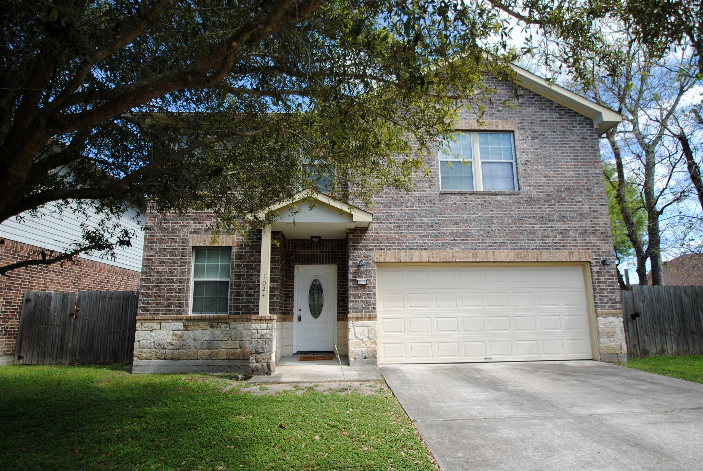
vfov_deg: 59.6
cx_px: 352
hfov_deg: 81.1
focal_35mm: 21
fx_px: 411
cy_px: 236
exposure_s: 1/400
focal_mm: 14
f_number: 4
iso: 100
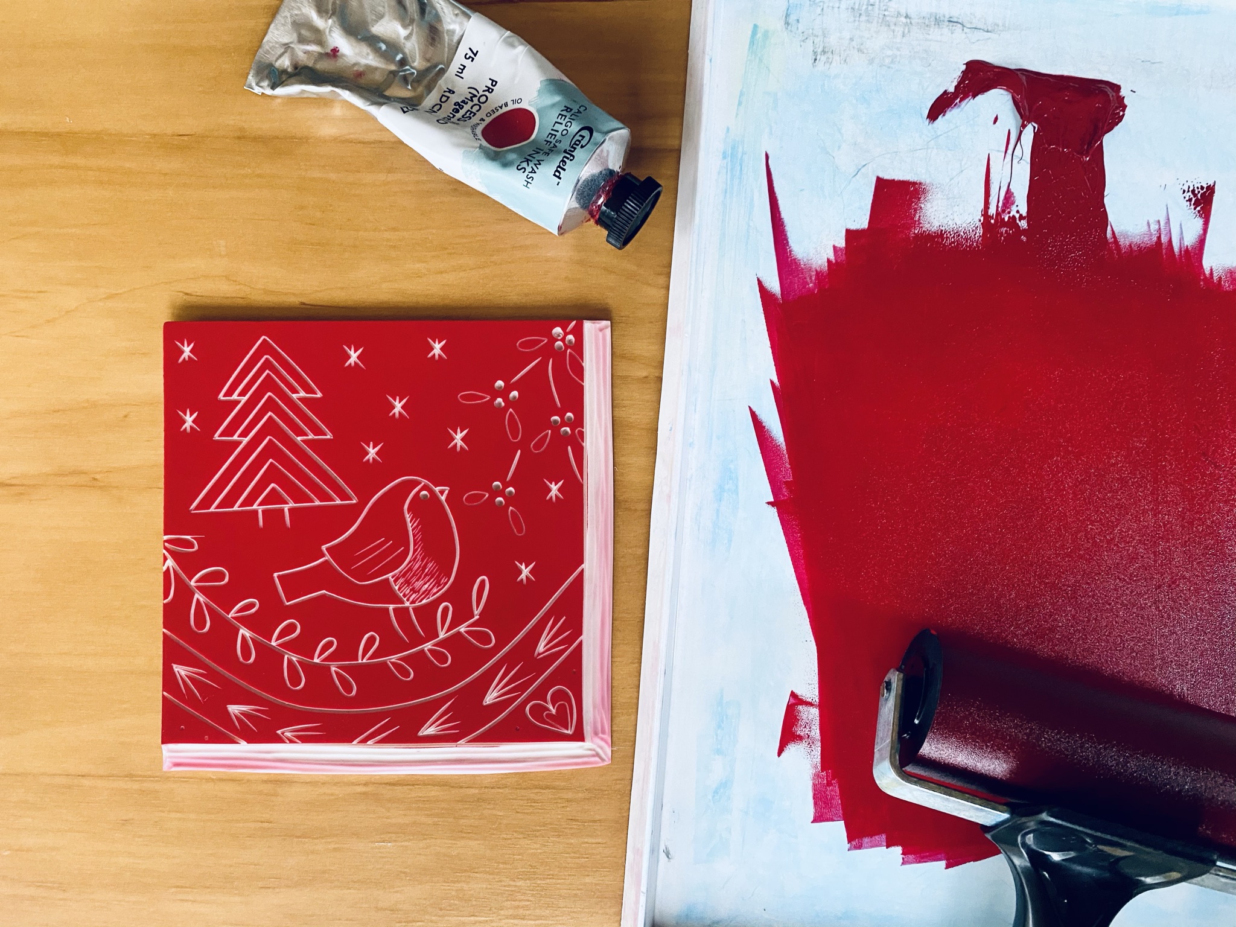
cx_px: 618
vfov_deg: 53.1
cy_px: 464
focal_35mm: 26
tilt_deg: -88.0
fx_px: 928
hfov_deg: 67.3
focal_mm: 4.25
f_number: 1.8
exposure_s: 1/60
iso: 500
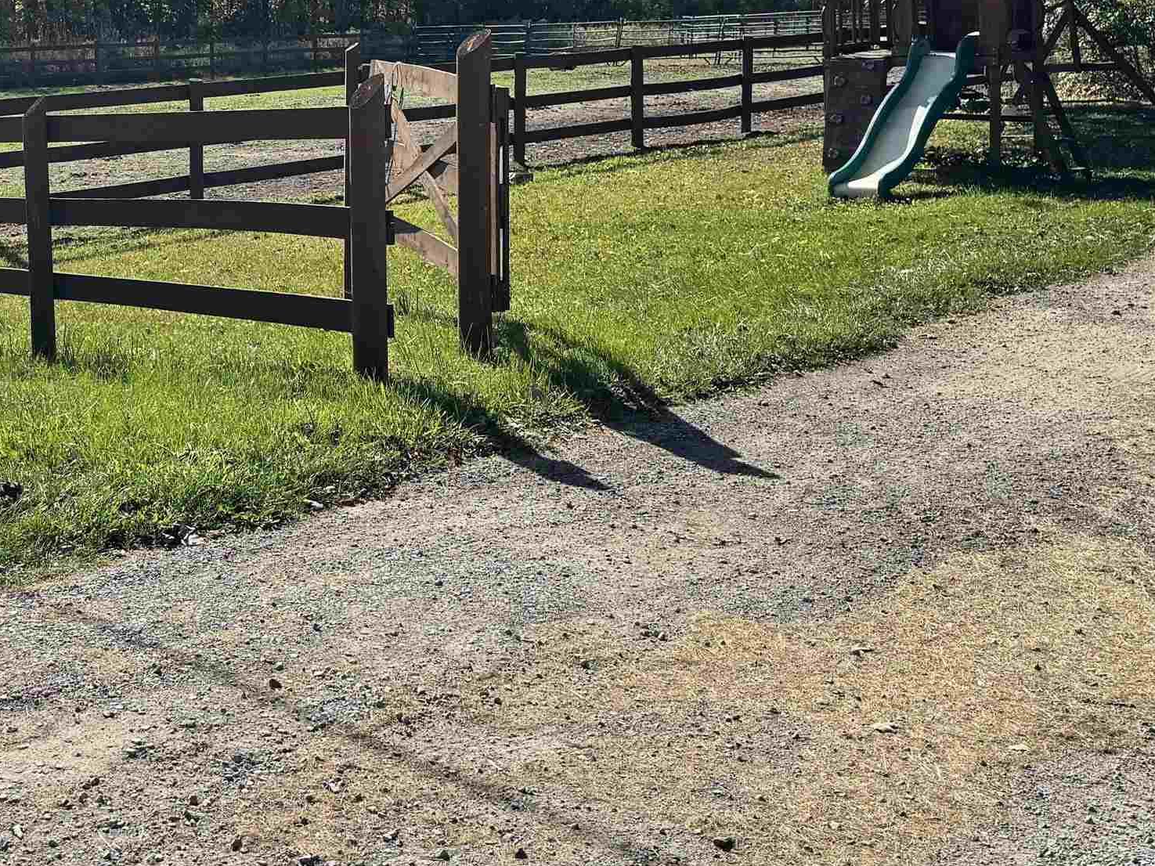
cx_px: 210
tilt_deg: -5.3
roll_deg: +0.5
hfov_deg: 36.7
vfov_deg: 28.3
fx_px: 1668
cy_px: 135
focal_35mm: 50
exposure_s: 1/3597
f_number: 1.78
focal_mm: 6.76
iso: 80
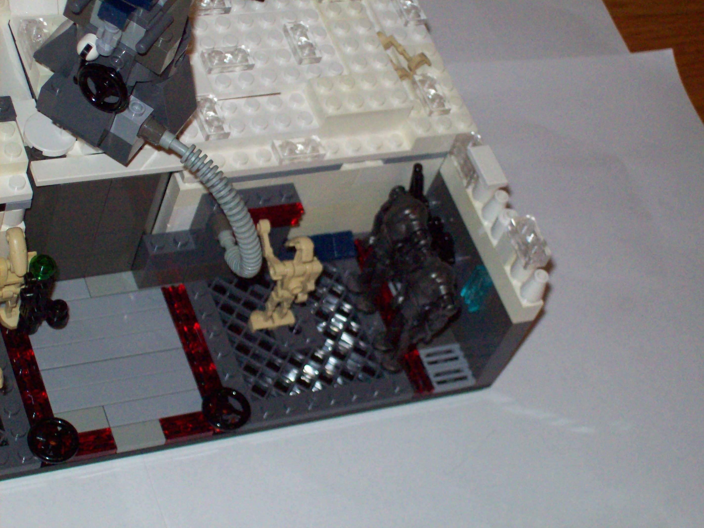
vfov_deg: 17.0
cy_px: 264
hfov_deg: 22.5
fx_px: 1769
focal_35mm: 87
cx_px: 352
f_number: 4.3
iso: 400
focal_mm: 14.3
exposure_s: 1/223
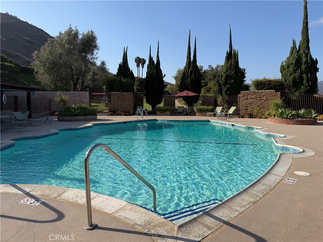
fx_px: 224
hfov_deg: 71.6
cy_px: 121
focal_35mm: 24
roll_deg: +0.1
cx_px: 162
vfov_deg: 56.8
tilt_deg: -5.0
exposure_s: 1/4975
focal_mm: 6.76
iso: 80
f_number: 1.78
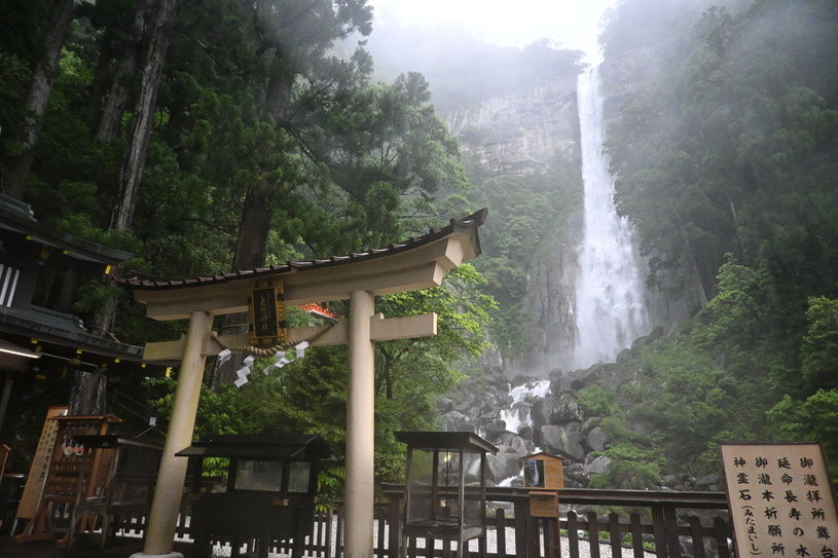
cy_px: 279
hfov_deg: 73.8
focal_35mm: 24
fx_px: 559
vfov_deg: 53.1
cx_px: 419
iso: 3600
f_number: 3.5
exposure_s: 1/4000
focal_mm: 16
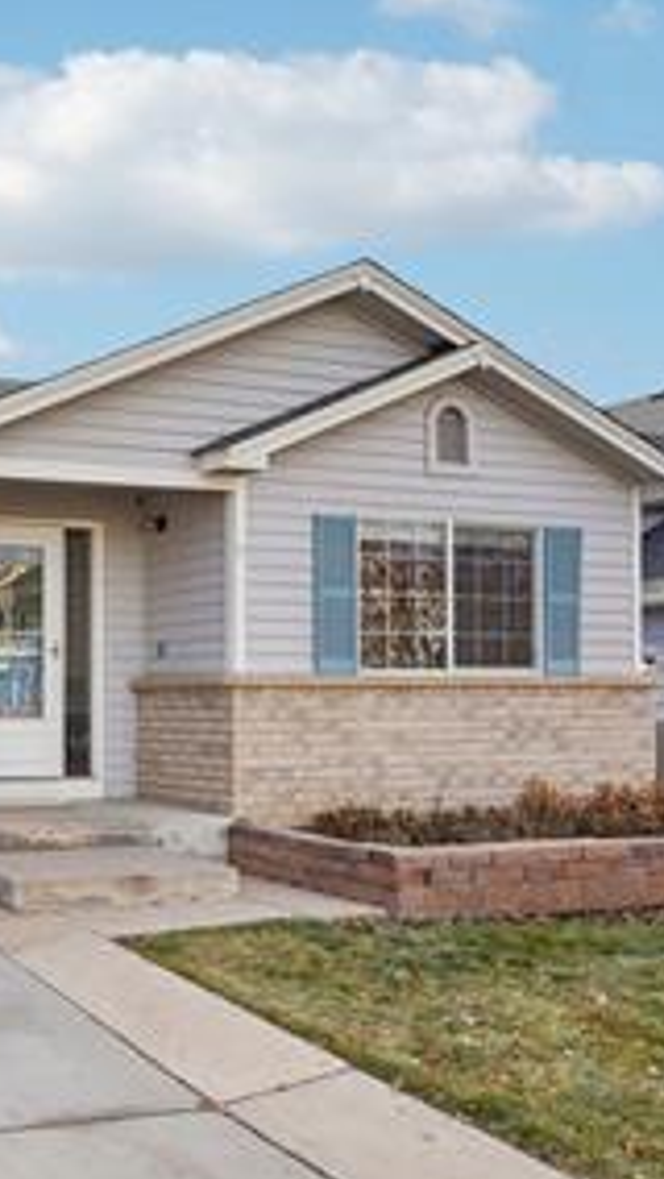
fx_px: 1032
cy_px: 648
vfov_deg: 59.4
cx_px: -174
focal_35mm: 33
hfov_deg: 29.5
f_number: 8
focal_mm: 14
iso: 100
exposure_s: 1/100
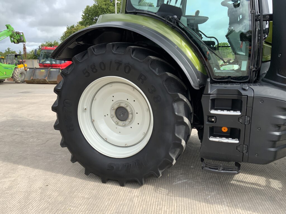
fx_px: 240
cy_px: 107
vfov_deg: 48.2
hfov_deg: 61.7
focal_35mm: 29
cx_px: 143
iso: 16
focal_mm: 3
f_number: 1.8
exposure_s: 1/599
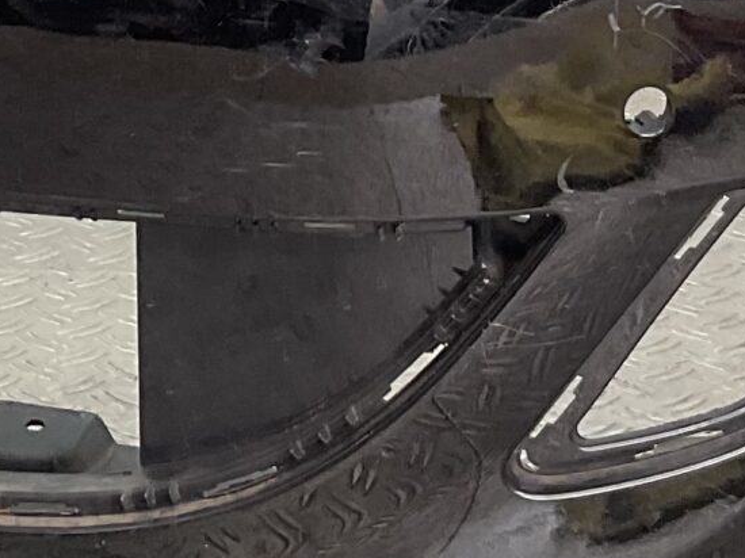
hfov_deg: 14.4
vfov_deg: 10.5
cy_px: -320
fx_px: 2904
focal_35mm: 135
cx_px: -5
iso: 16
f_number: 1.8
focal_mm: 3
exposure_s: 1/120
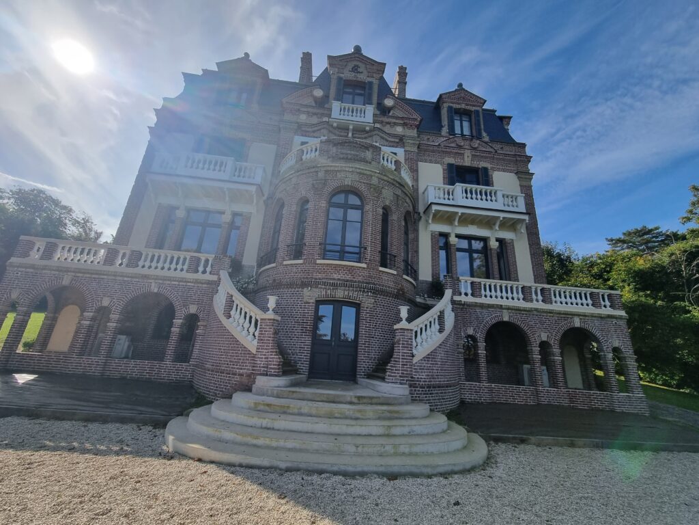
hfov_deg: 106.2
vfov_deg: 89.9
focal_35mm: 13
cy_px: 262
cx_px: 350
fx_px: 263
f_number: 2.2
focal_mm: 2.2
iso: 50
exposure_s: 1/3008
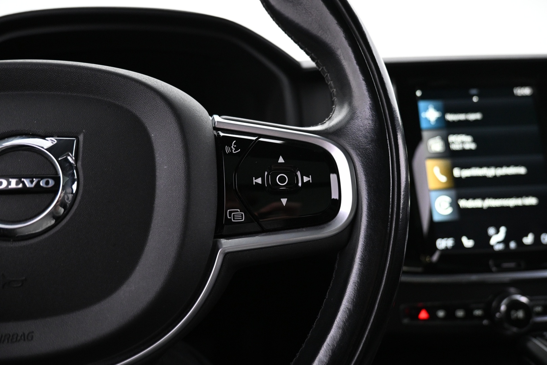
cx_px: 274
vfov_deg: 53.1
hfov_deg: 73.7
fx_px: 365
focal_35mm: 24
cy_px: 182
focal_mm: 16
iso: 1600
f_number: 3.5
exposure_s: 1/20
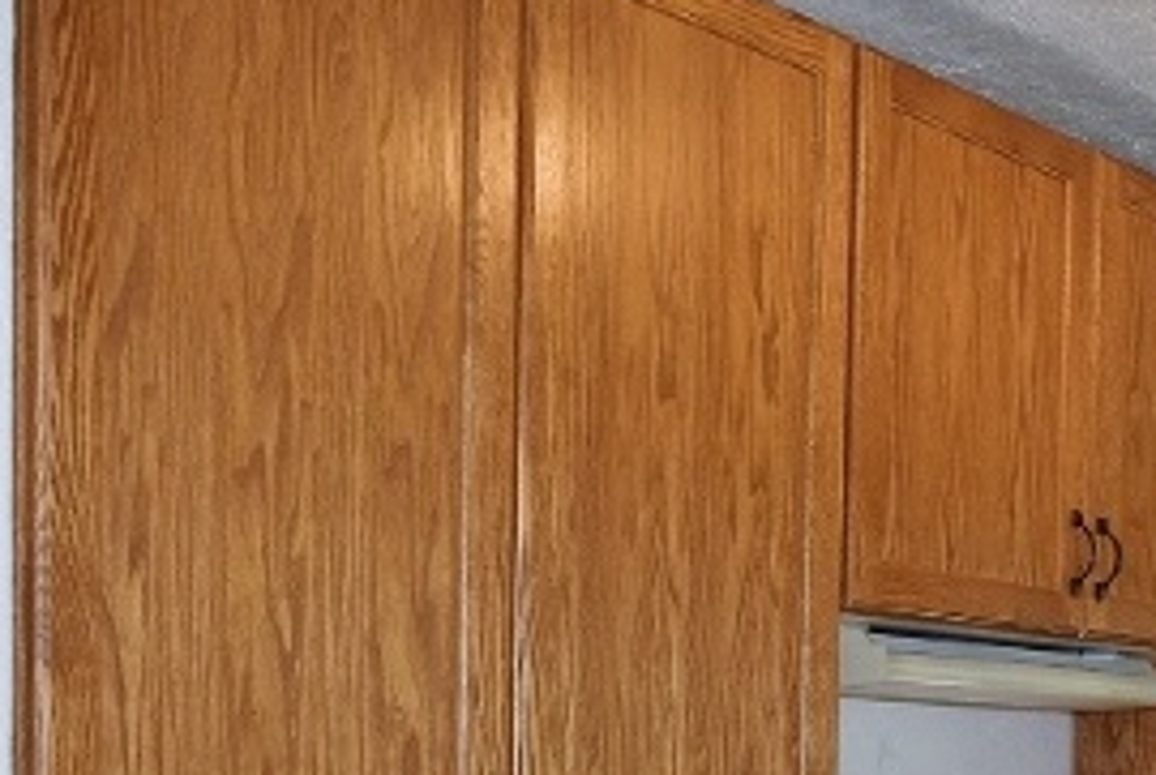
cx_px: 1015
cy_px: 865
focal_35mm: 64
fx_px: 2058
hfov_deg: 30.2
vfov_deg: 20.3
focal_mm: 18
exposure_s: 1/100
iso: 800
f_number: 5
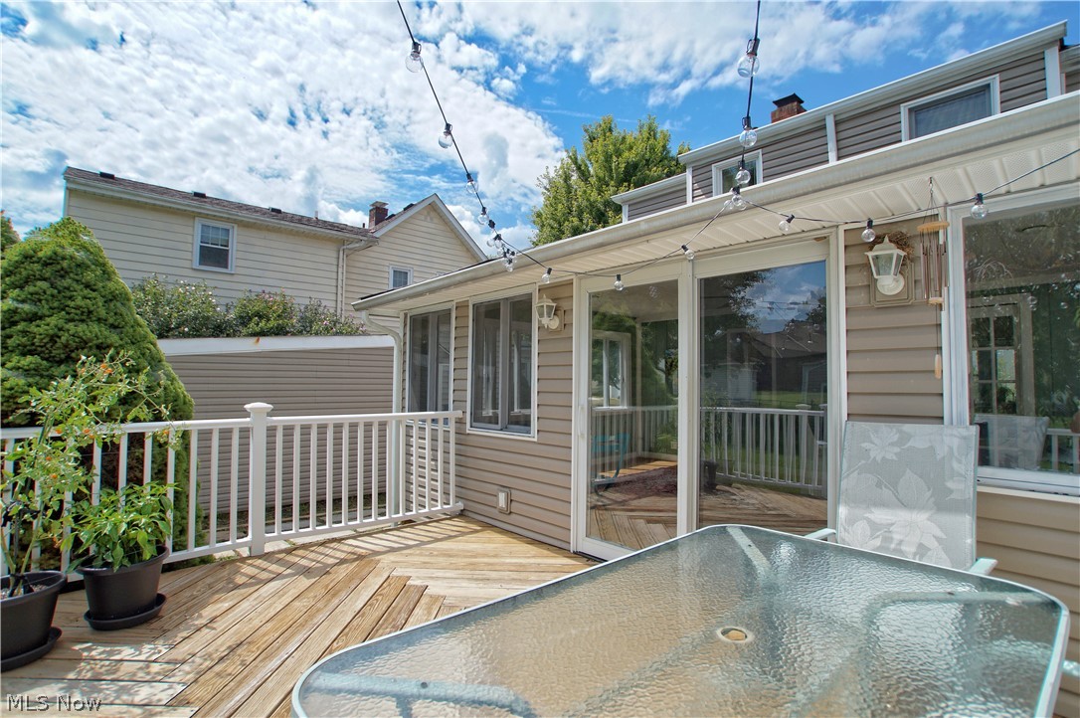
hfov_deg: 95.0
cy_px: 359
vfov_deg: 72.0
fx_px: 495
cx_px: 540
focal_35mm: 16
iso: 100
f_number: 4.5
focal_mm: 11
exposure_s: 1/800
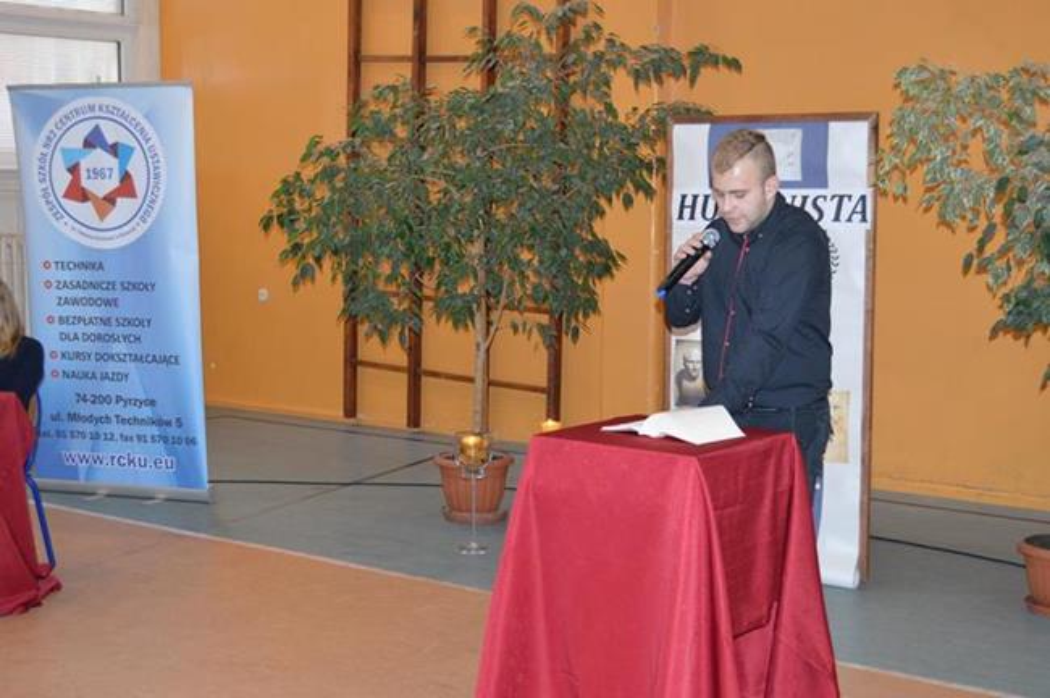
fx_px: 1530
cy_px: 349
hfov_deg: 37.9
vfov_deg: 25.7
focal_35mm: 52
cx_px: 525
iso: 1000
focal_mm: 35
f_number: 4.5
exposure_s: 1/60
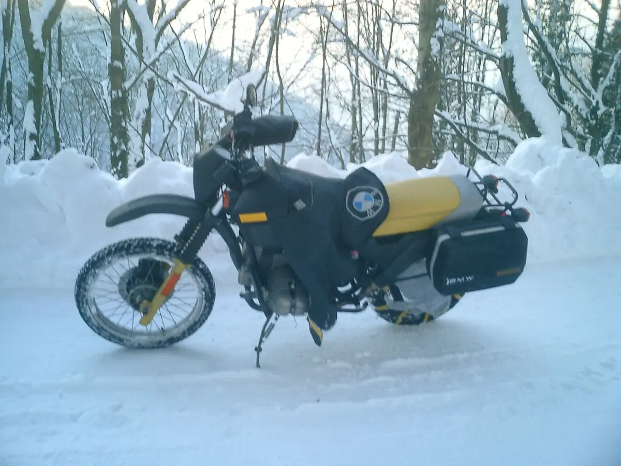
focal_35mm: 36
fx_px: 646
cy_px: 233
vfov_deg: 39.7
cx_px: 310
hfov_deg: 51.4
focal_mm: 7.5
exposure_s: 1/40
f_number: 3.2
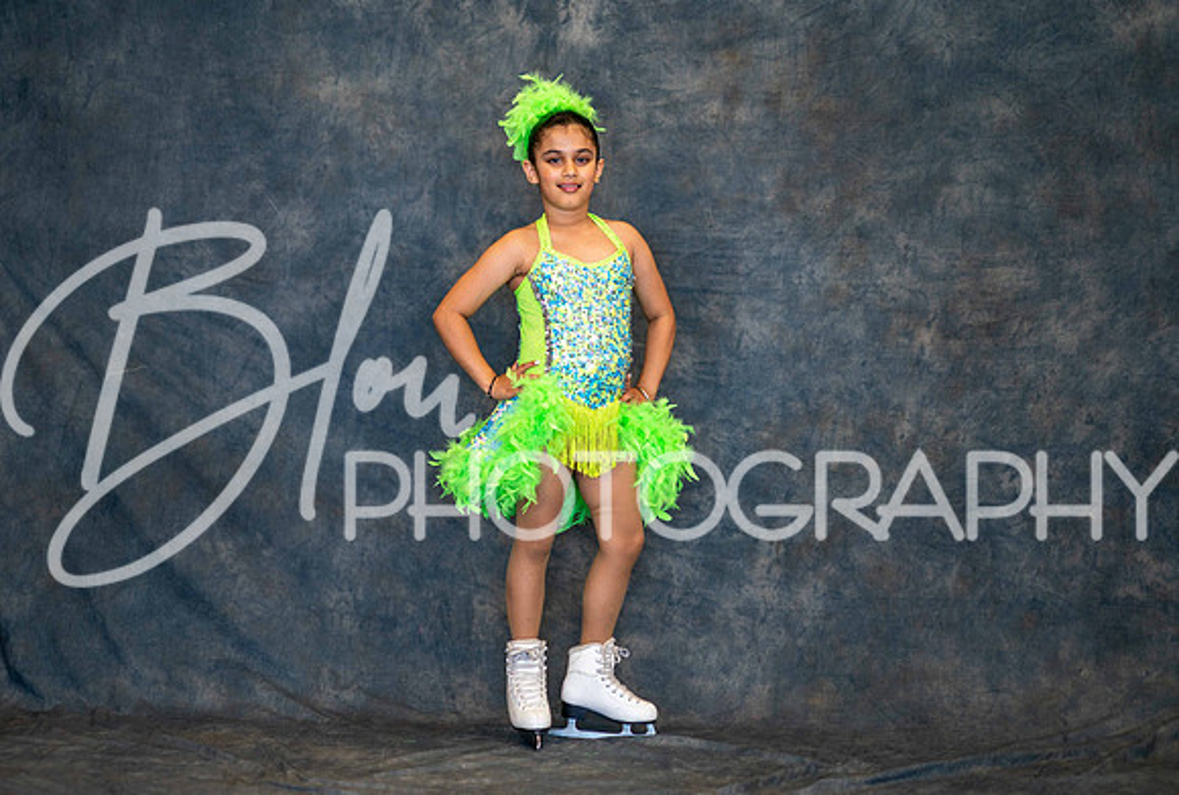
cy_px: 319
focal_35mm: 103
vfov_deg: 13.4
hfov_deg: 19.7
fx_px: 3388
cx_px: 491
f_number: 1.6
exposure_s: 1/200
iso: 200
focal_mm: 85
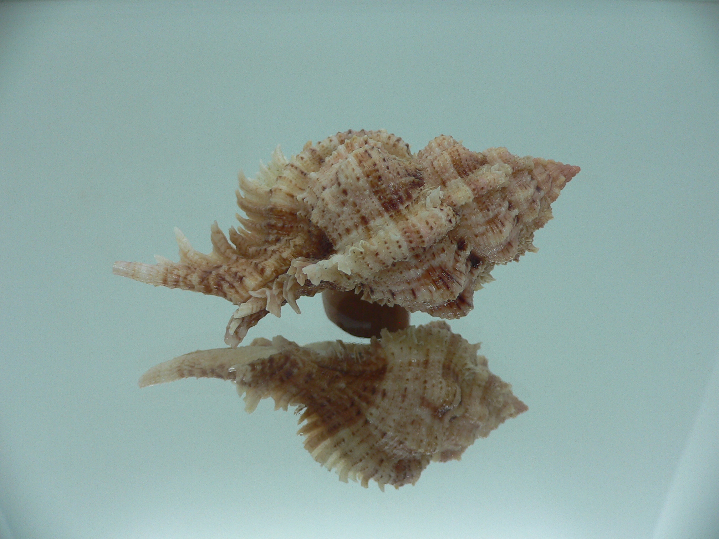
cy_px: 270
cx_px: 360
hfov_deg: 52.6
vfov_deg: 40.7
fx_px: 727
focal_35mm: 35
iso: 80
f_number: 2.8
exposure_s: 1/60
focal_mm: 4.6
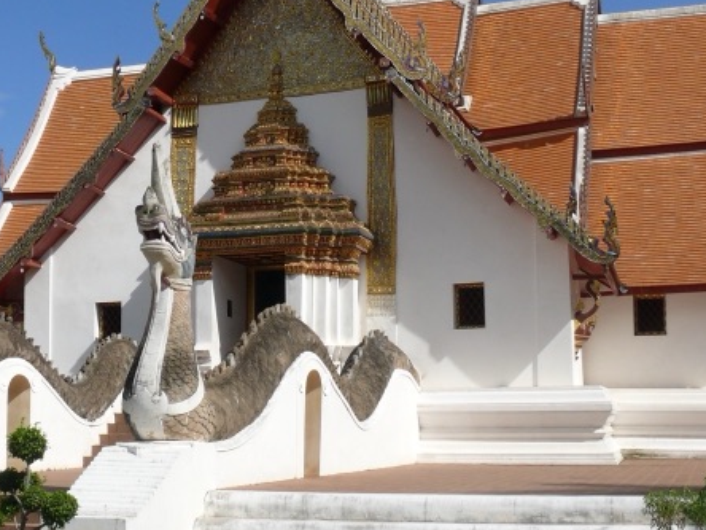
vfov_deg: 23.1
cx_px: 264
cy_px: 146
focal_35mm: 63
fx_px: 1285
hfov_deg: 30.6
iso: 100
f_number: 8
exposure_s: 1/500
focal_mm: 7.4
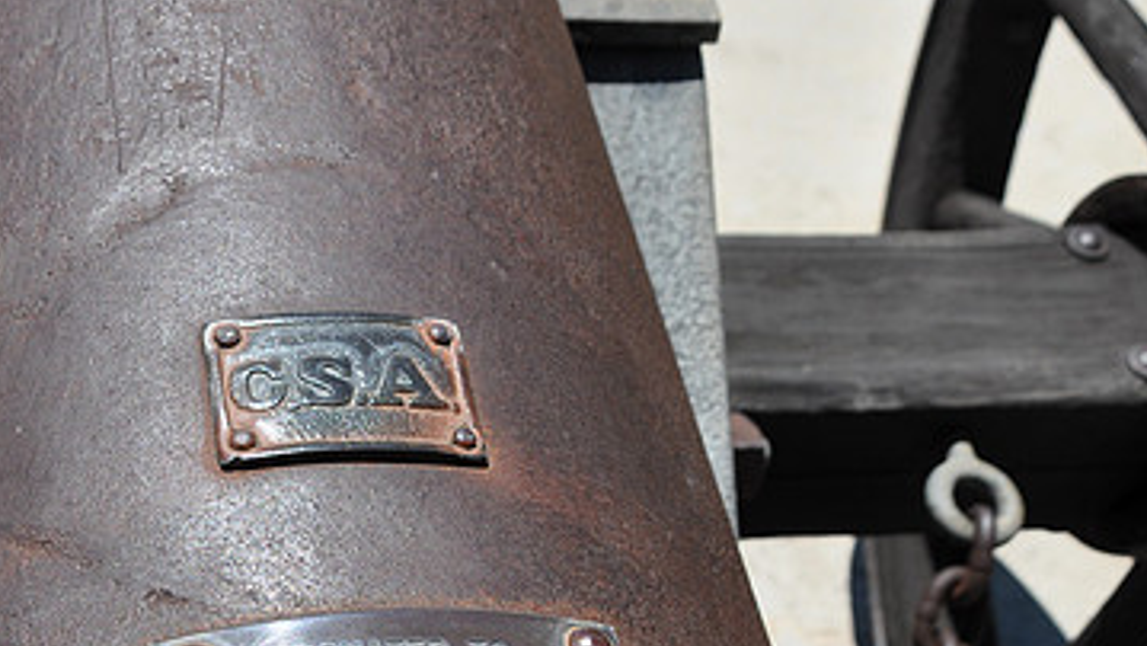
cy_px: 449
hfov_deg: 29.6
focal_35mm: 71
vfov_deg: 16.9
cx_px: 399
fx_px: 2160
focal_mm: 28
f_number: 9
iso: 200
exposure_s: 1/320
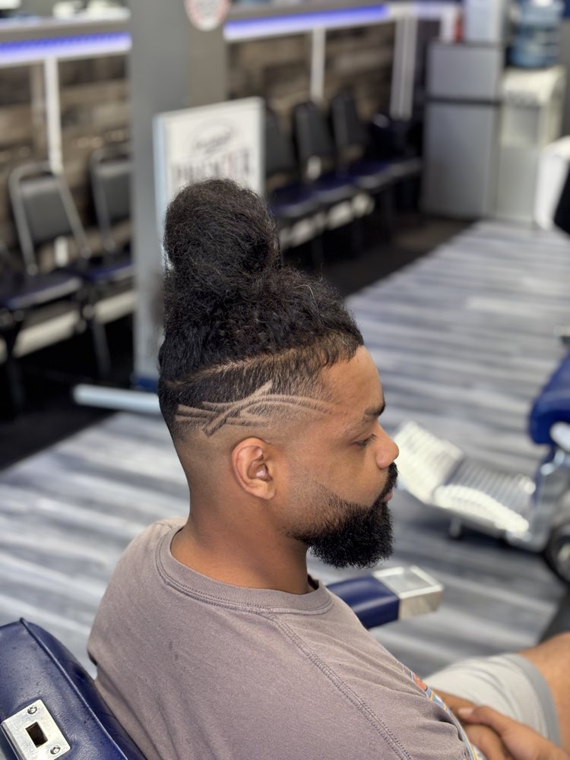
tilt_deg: -22.5
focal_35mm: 52
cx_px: 285
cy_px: 380
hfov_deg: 28.0
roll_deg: -0.9
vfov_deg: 36.8
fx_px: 1142
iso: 80
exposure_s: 1/120
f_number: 1.6
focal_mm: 5.96
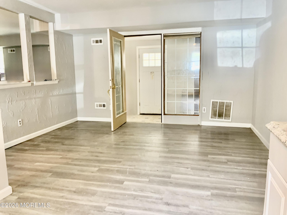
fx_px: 240
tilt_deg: -7.8
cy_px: 108
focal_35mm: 29
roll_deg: +1.3
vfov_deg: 48.2
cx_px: 144
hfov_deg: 61.7
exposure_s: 1/60
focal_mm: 3
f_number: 1.8
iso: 200
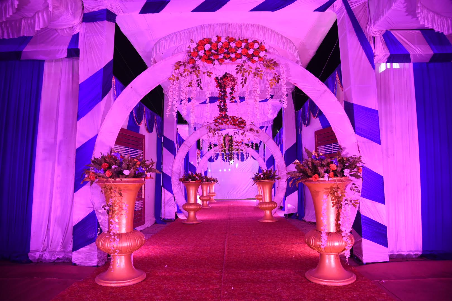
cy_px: 150
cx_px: 226
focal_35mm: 24
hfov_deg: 73.7
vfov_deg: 53.1
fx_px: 301
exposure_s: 1/80
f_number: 4
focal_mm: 24
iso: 1250
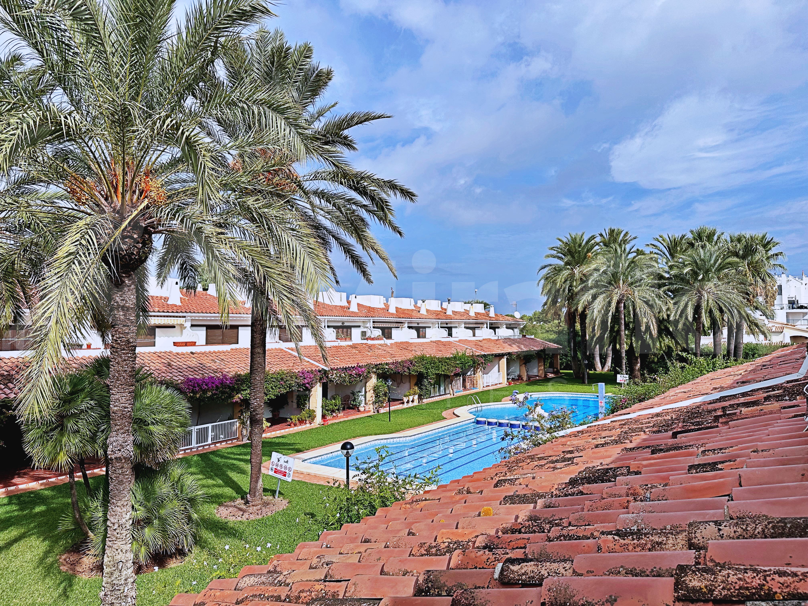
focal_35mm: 24
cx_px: 404
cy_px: 303
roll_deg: +0.1
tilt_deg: +3.2
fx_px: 560
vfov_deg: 56.8
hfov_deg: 71.6
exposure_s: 1/7042
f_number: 1.78
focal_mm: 6.86
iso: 80
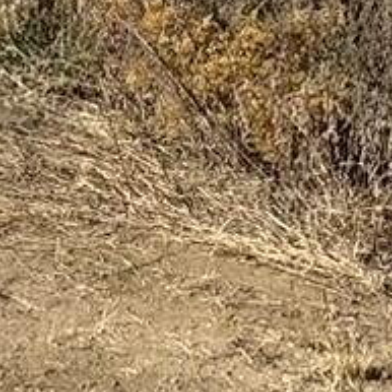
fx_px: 1678
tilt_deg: +1.2
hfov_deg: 13.3
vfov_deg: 12.3
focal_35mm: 131
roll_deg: +0.0
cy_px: -305
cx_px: 156
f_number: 2.2
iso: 50
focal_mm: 2.22
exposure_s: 1/2674
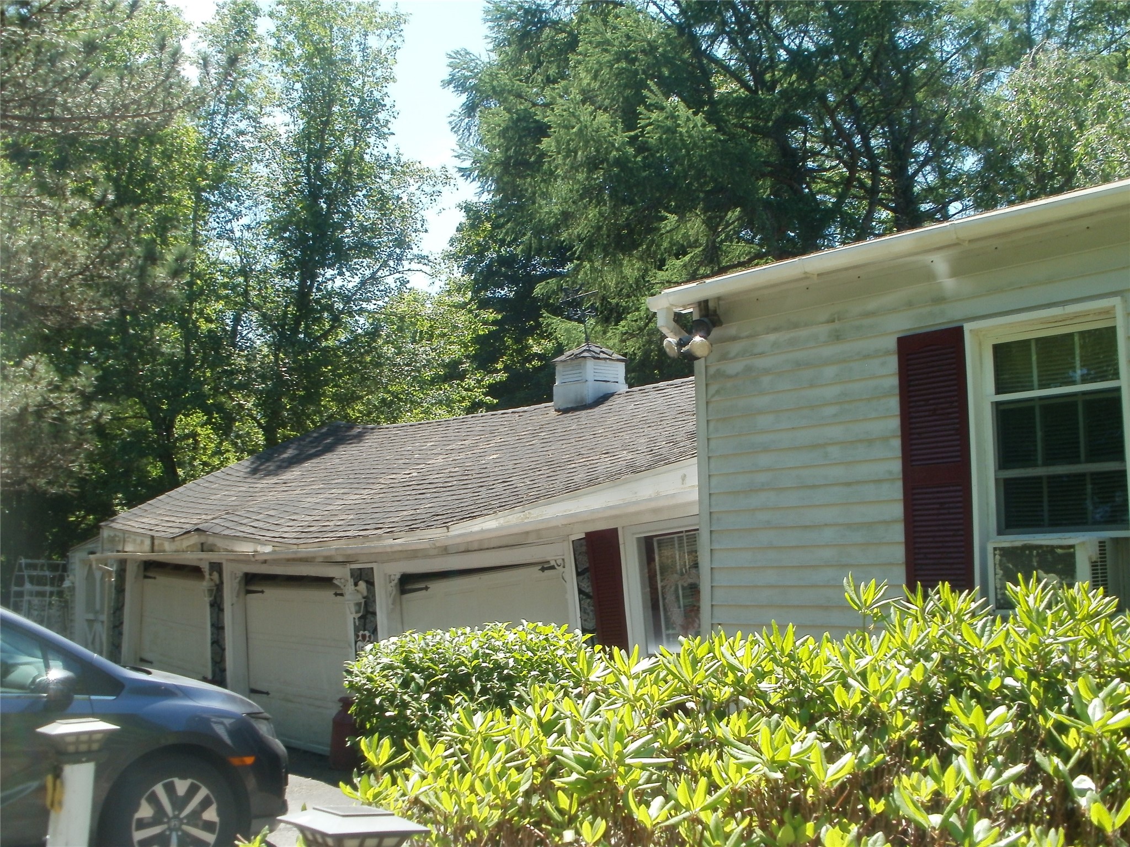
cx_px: 565
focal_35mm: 36
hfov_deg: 51.4
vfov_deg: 39.7
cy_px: 424
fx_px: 1175
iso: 100
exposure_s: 1/125
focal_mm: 6.3
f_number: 5.6
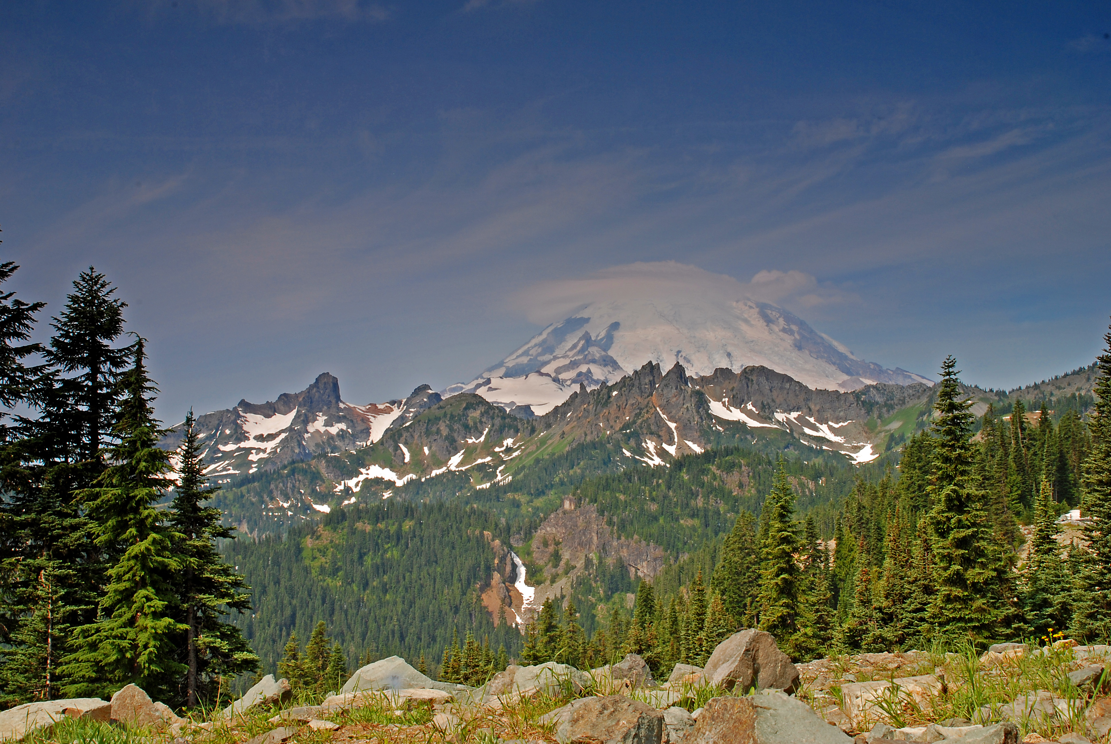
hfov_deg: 41.1
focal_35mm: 48
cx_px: 556
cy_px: 372
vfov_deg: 28.2
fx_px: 1483
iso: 100
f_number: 22
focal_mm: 32
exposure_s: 1/20
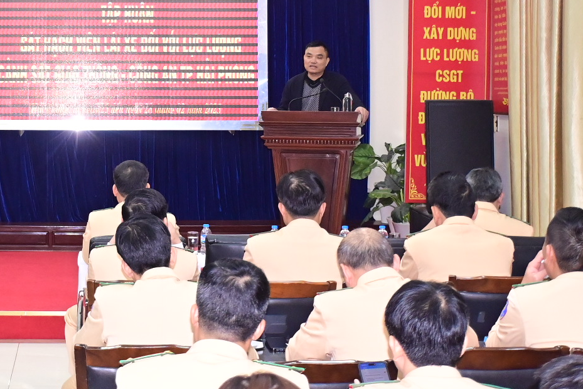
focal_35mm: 72
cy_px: 51
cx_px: 82
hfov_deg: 27.3
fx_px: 1166
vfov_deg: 18.7
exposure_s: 1/200
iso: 2000
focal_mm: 23
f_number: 3.8
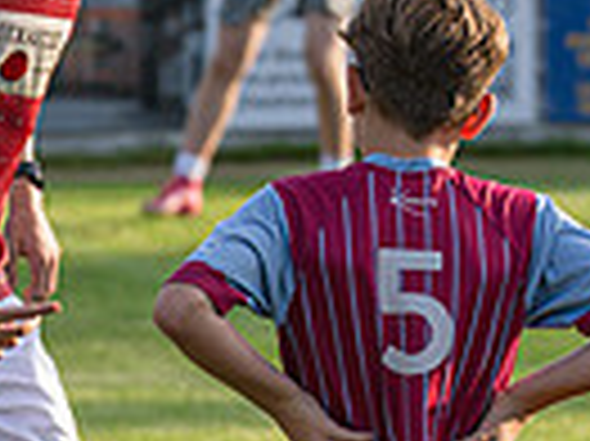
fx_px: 14576
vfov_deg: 1.7
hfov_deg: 2.3
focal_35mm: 856
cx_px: -46
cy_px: 563
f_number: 5
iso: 200
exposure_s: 1/500
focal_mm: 135
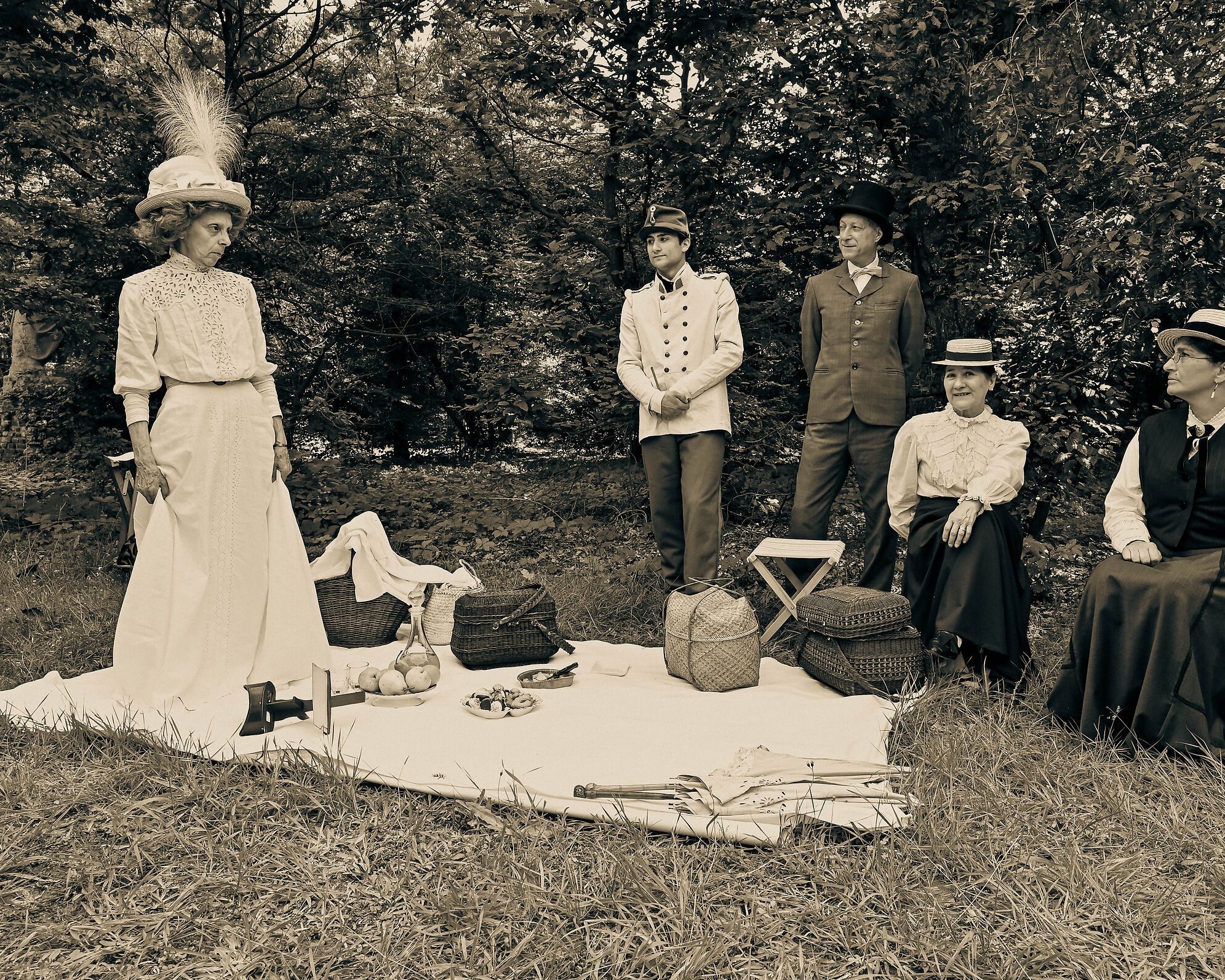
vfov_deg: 53.9
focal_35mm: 27
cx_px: 695
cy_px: 489
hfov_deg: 64.6
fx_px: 963
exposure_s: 1/60
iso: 250
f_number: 11
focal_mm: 23.5
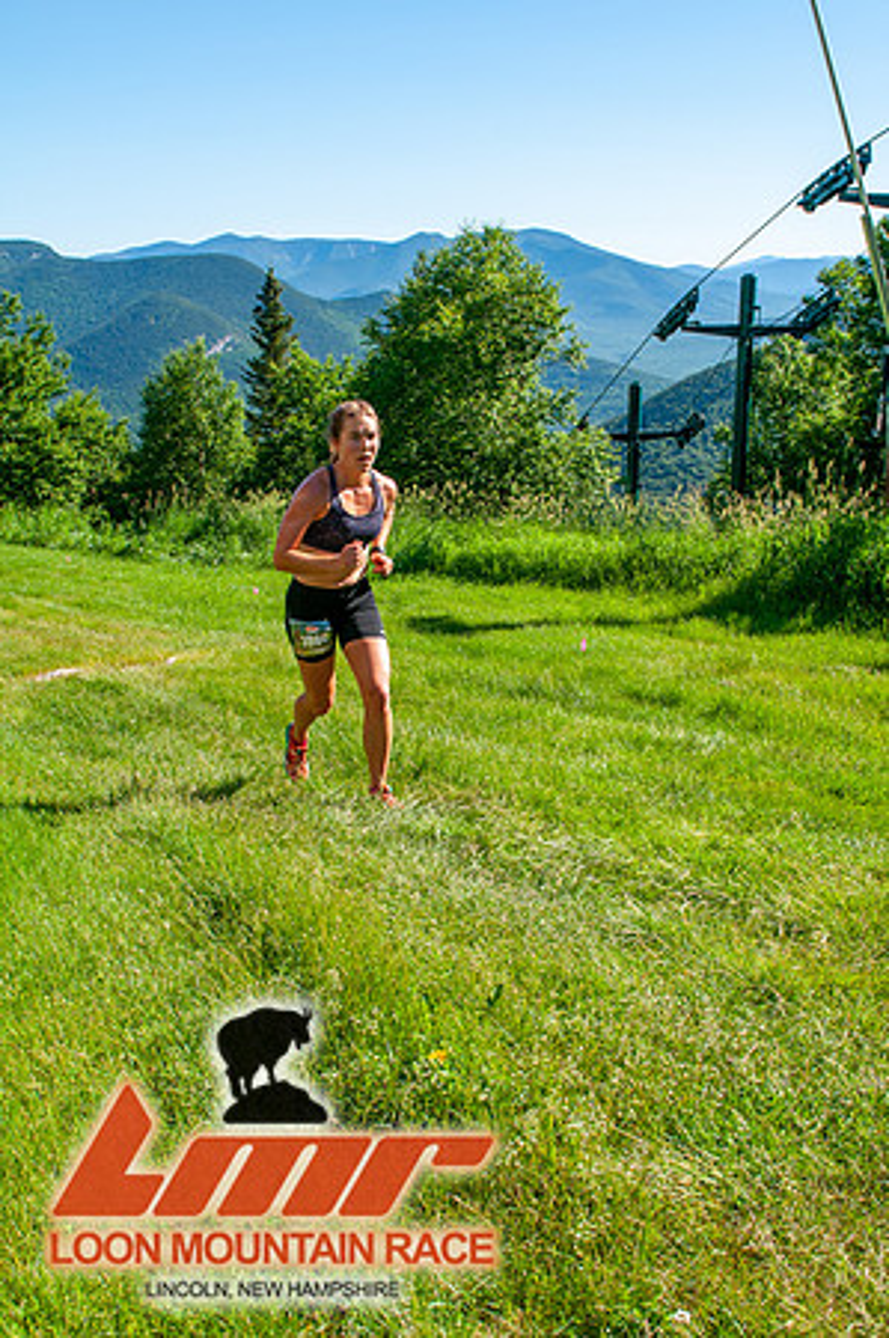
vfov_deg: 53.2
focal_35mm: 36
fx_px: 1336
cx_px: 444
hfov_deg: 36.8
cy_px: 669
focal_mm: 24
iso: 200
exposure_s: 1/400
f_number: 8
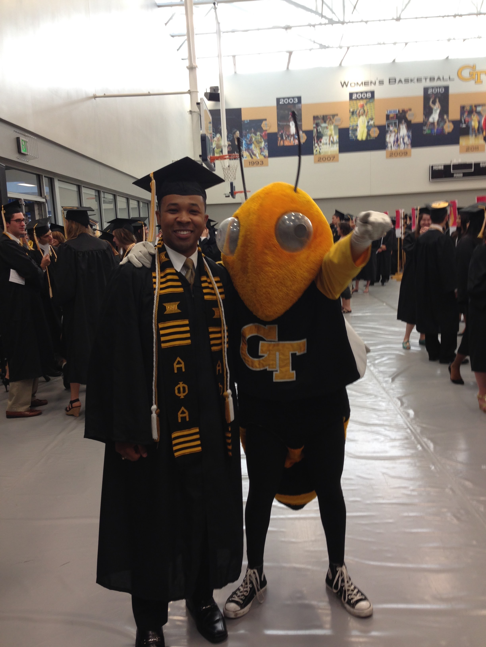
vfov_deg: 55.4
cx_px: 243
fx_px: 618
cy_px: 324
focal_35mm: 33
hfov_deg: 42.9
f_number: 2.4
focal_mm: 4.12
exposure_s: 1/24
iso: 50
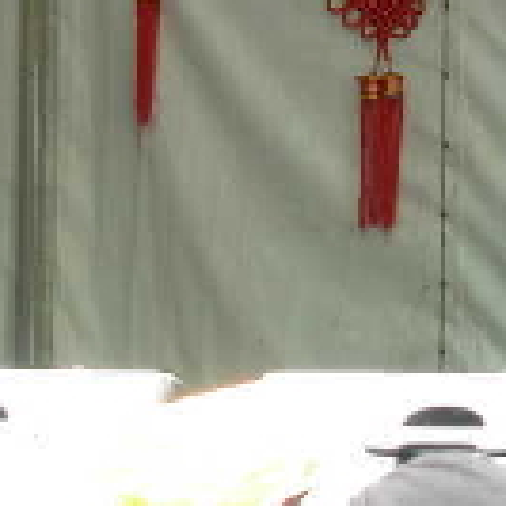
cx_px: 126
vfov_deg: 7.2
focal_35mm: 242
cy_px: -38
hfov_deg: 7.2
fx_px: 4002
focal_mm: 12.5
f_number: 3.6
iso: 79
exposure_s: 1/78.3
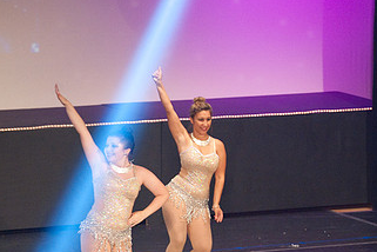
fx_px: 3780
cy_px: 184
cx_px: 318
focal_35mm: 361
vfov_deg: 3.8
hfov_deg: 5.7
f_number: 4
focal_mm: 200
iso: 3200
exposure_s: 1/200
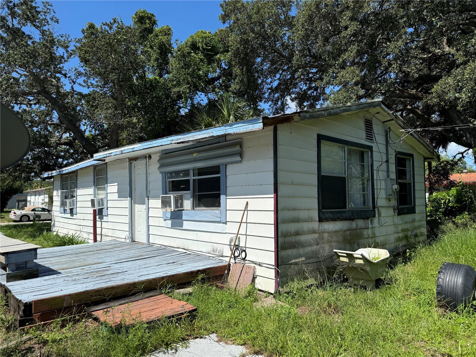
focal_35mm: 24
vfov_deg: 56.8
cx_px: 238
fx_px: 330
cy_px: 178
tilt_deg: +3.0
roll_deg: -0.1
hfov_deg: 71.6
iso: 80
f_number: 1.78
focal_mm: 6.76
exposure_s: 1/4608
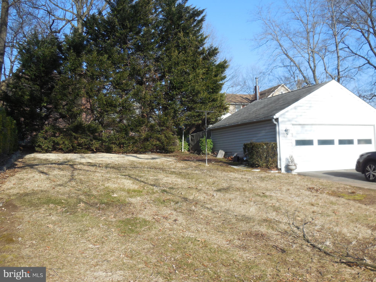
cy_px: 141
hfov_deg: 54.0
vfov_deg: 41.8
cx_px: 188
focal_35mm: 34
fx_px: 369
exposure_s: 1/800
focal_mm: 6.1
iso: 125
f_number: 3.4
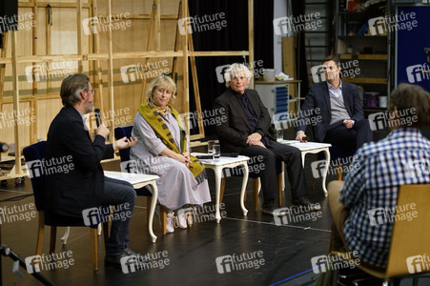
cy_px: 143
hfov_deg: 23.9
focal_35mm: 85
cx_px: 215
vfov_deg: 16.0
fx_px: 1015
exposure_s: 1/200
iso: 1600
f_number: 2.8
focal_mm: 85
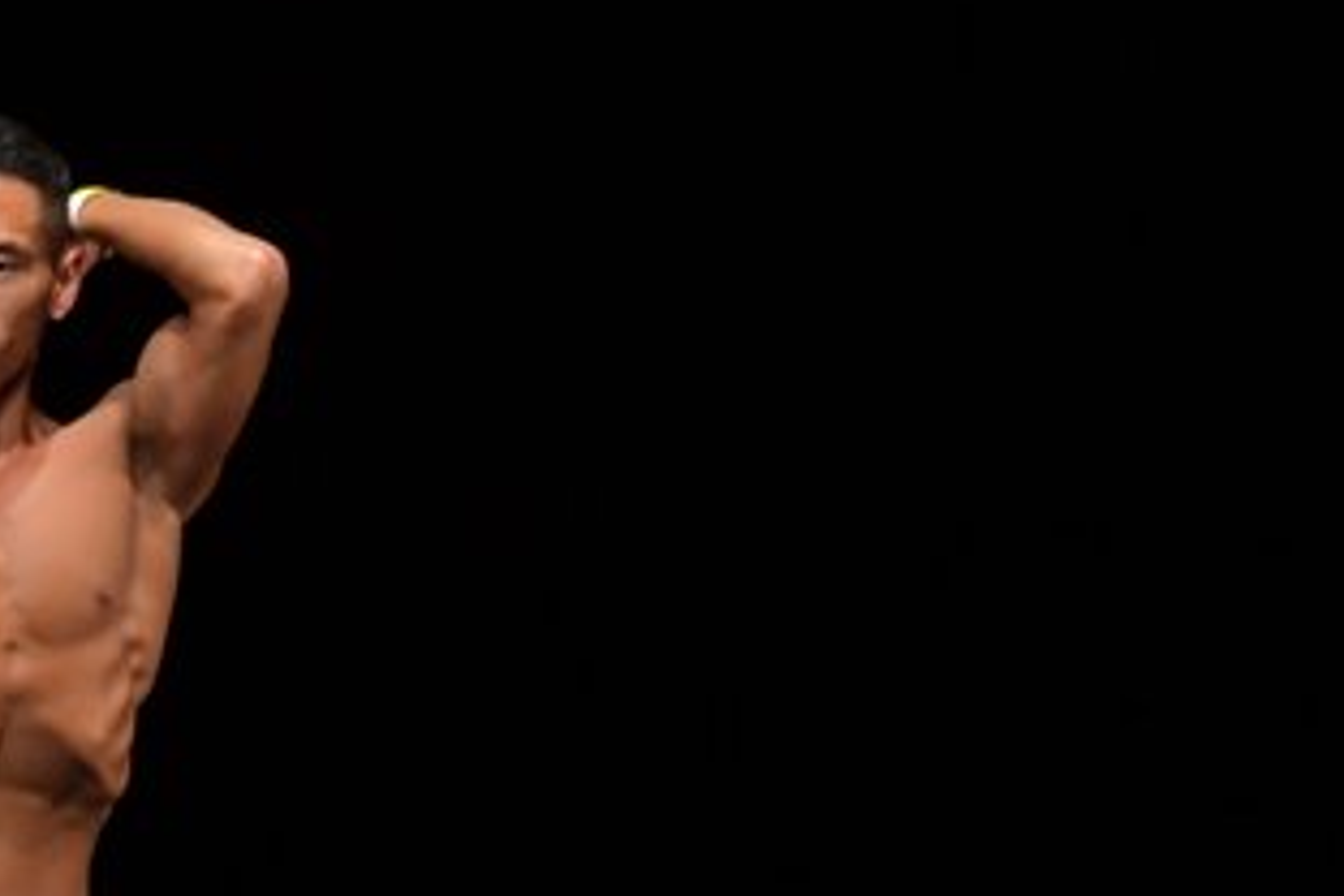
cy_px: 978
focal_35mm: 708
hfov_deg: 2.9
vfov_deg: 1.9
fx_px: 26430
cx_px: -140
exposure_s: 1/400
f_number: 5.6
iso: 3200
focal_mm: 190
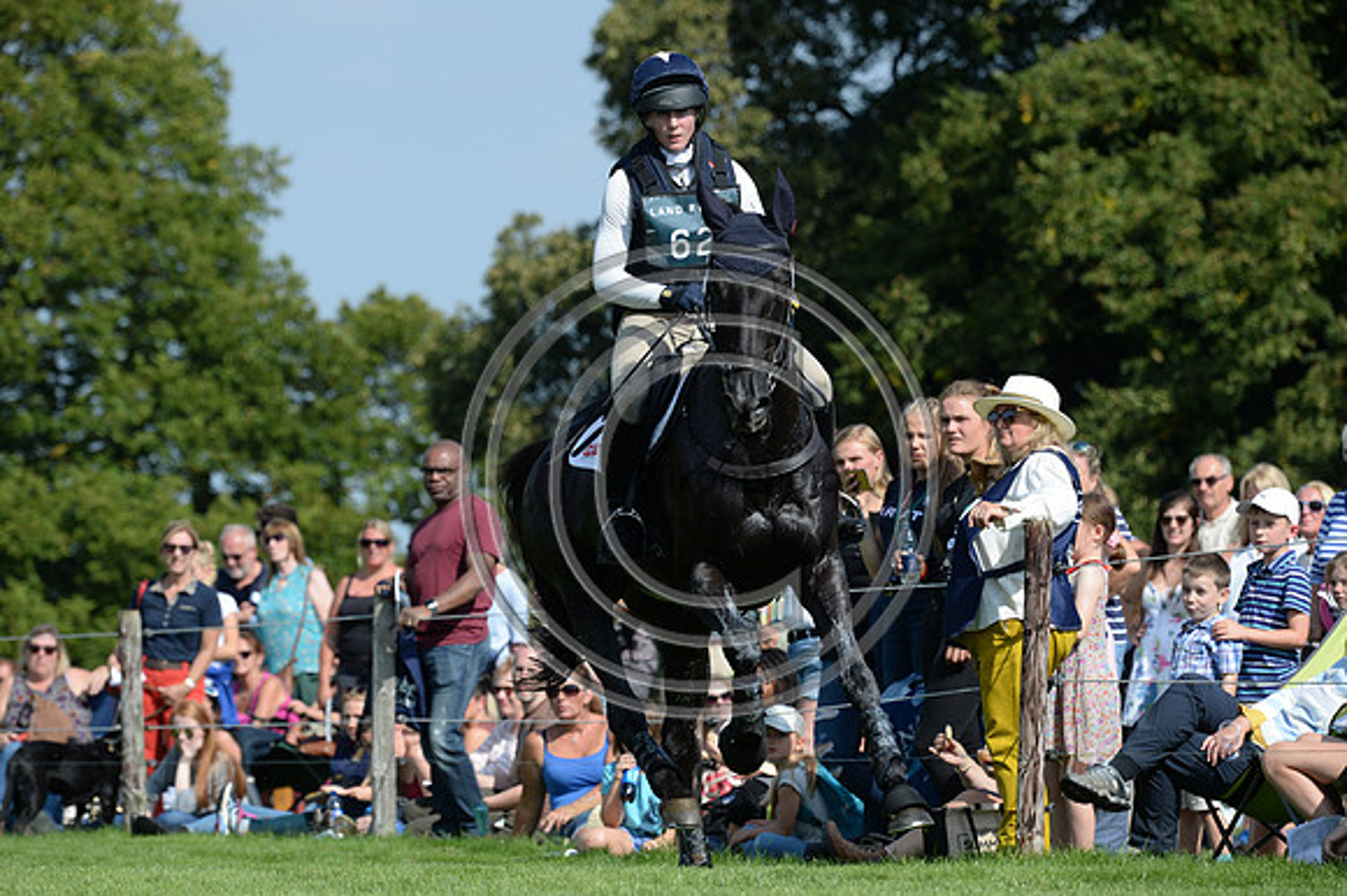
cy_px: 448
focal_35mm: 300
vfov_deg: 4.6
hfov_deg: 6.9
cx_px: 674
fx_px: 11218
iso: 400
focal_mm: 300
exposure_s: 1/1000
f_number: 8
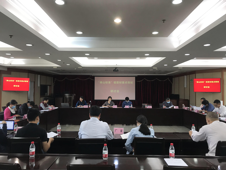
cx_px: 113
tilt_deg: +0.1
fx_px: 183
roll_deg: +0.4
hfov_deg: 63.4
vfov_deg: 49.7
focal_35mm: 28
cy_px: 85
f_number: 1.8
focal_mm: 3.99
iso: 25
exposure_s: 1/33
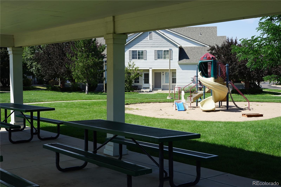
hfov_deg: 39.6
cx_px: 140
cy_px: 94
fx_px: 390
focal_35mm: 50
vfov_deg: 27.0
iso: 100
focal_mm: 50
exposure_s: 1/80
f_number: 11
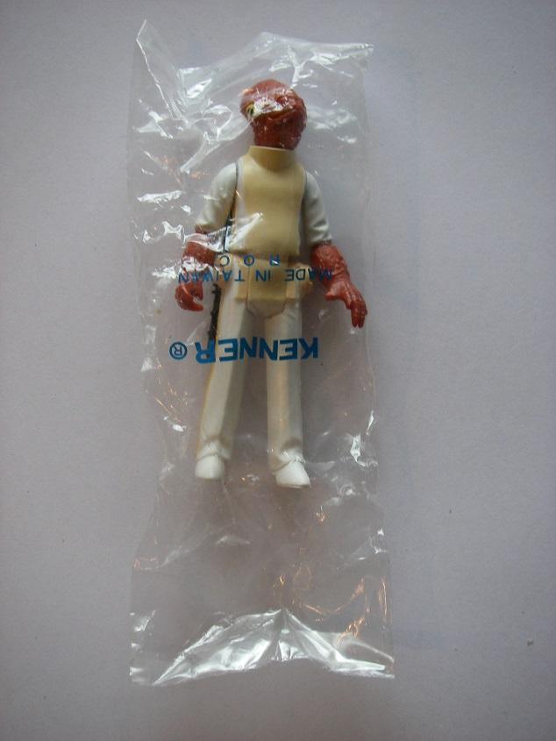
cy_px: 370
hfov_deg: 37.7
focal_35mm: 38
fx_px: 814
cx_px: 278
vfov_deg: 49.0
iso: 160
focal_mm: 6.3
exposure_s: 1/50
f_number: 3.3
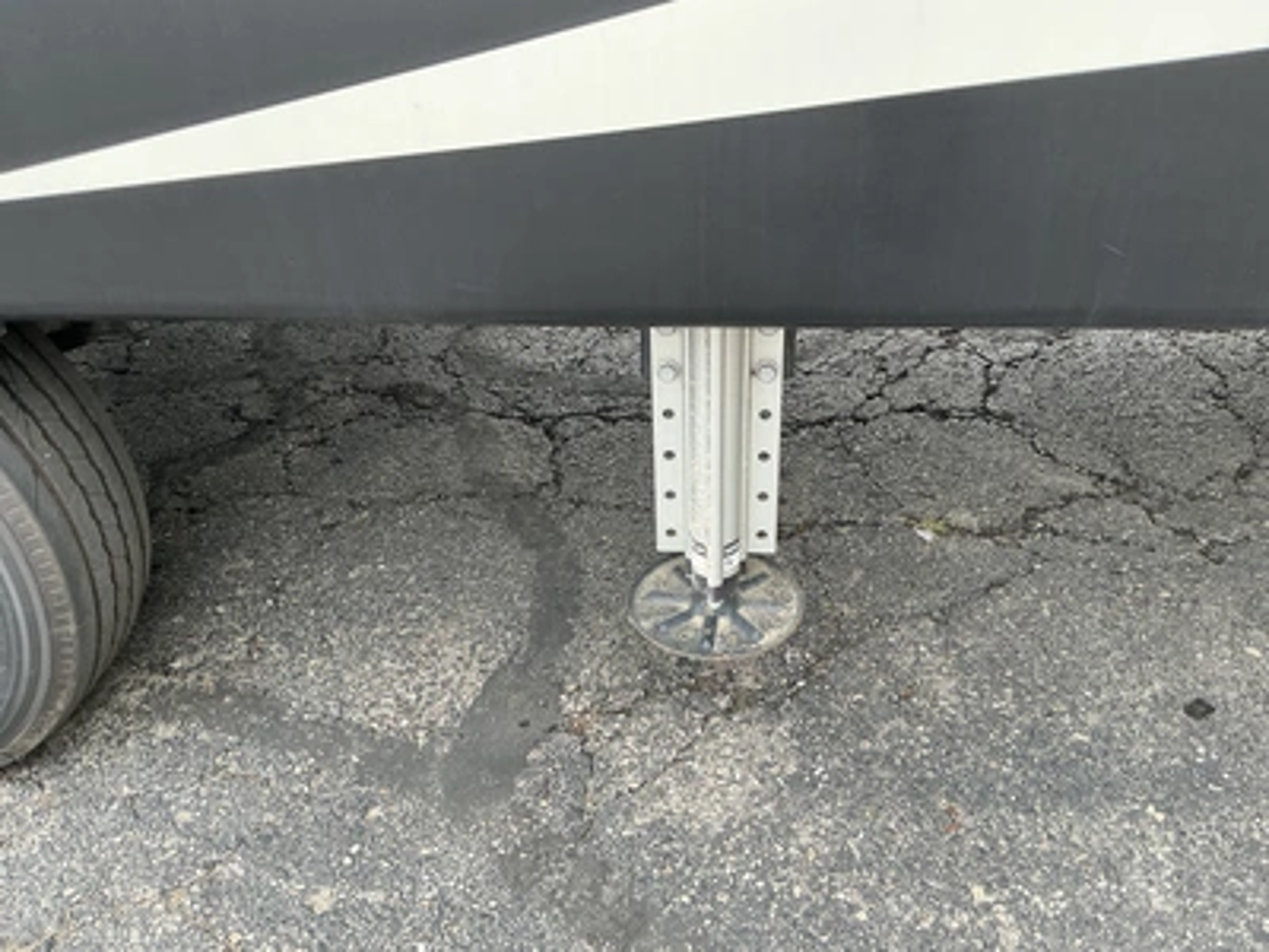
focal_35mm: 28
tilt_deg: -32.6
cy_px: 476
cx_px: 634
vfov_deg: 49.7
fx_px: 1026
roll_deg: +2.4
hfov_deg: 63.4
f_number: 1.8
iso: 25
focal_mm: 3
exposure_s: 1/172
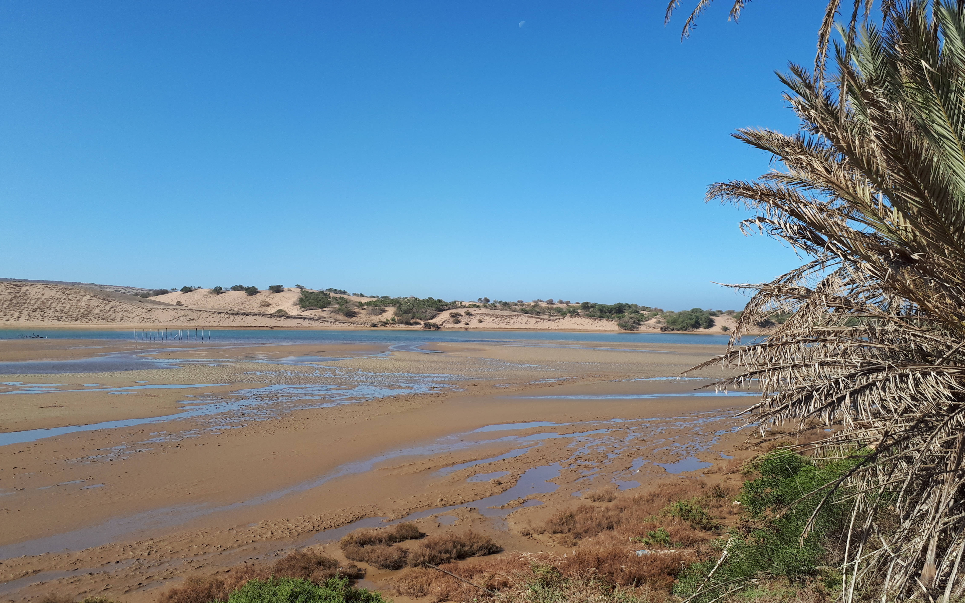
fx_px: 763
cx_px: 483
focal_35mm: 29
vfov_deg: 43.1
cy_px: 289
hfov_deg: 64.6
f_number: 1.9
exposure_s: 1/1397
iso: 40
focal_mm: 3.6
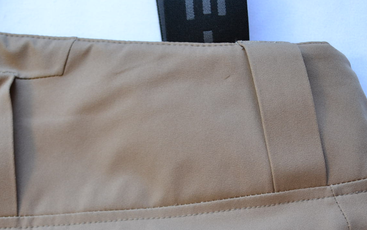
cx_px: 132
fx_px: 620
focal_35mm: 62
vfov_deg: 20.4
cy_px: 219
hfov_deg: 32.8
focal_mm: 20
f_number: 4
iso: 400
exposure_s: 1/60
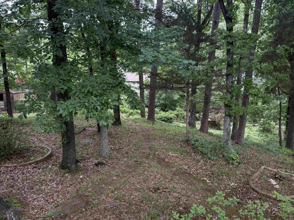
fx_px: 204
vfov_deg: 56.8
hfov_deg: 71.6
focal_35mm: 24
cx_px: 147
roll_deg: -0.8
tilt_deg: -9.9
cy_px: 110
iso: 64
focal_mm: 6.76
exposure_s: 1/224
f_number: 1.78
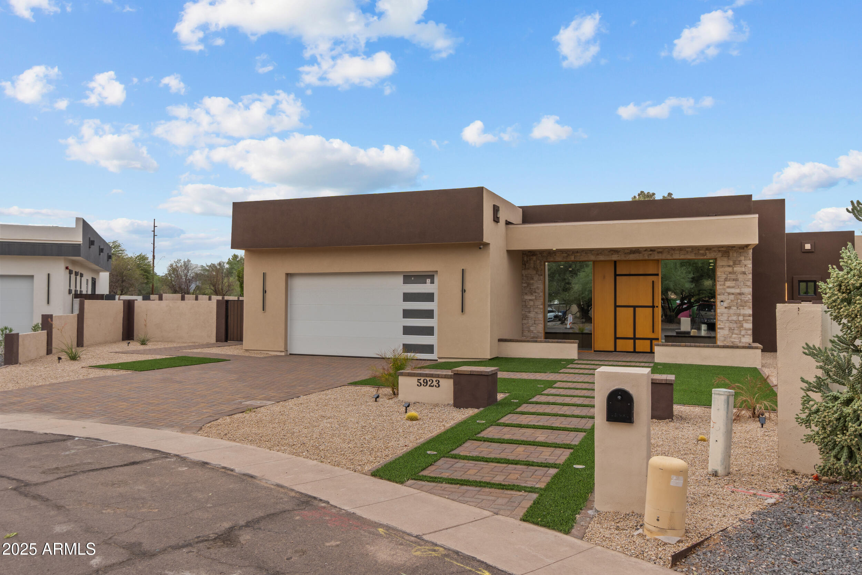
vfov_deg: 47.9
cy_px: 288
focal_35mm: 27
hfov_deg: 67.4
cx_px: 431
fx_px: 646
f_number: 9
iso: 250
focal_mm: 18
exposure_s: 1/25
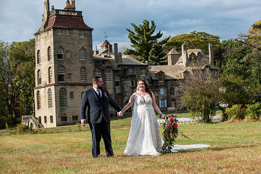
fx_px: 522
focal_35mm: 72
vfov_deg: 18.9
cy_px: 89
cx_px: 133
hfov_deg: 28.1
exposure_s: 1/2500
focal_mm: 70
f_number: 4.5
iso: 320
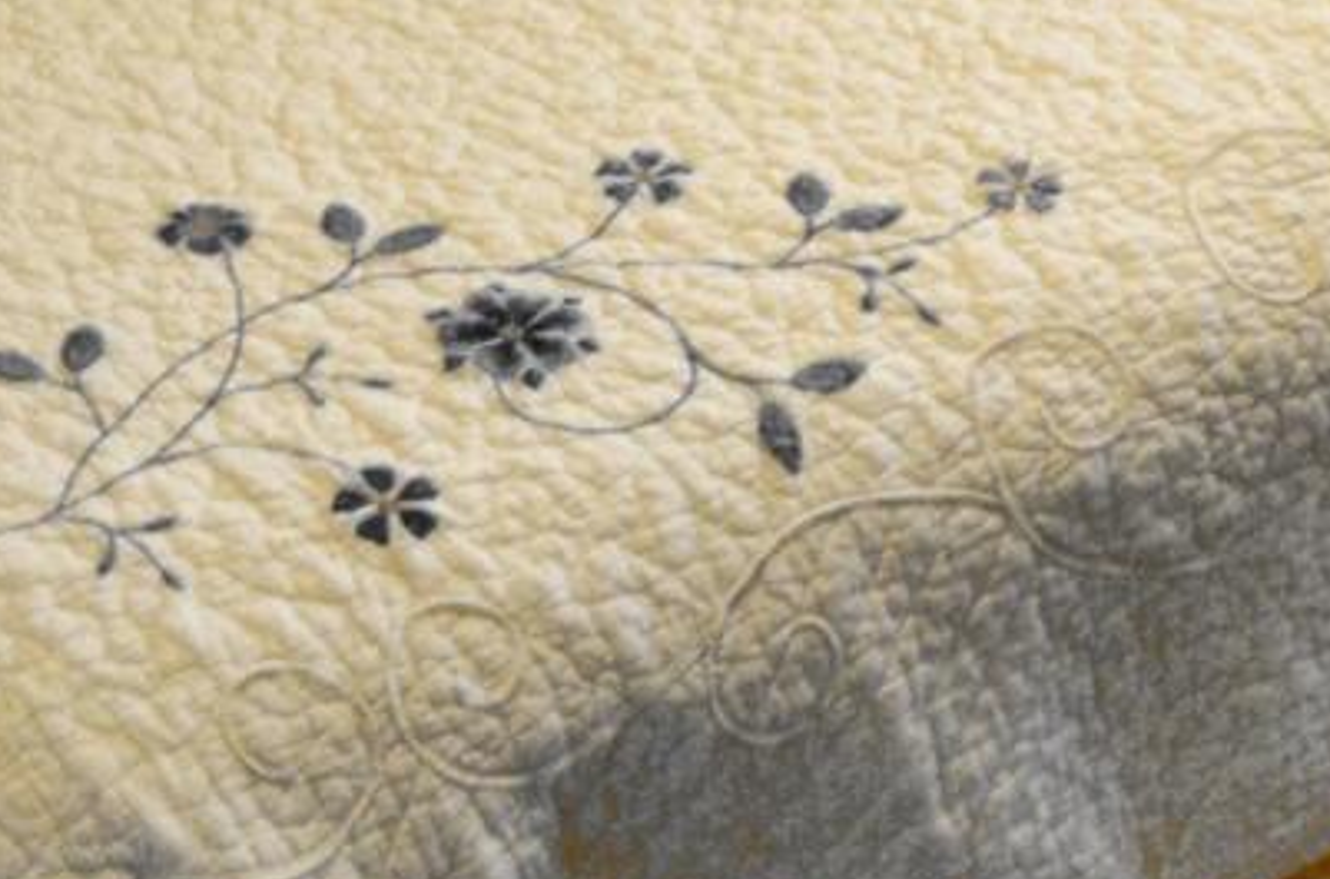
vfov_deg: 9.6
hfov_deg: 13.5
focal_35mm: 138
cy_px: -435
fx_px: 5084
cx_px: 2315
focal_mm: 18
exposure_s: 1/100
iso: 800
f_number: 3.5
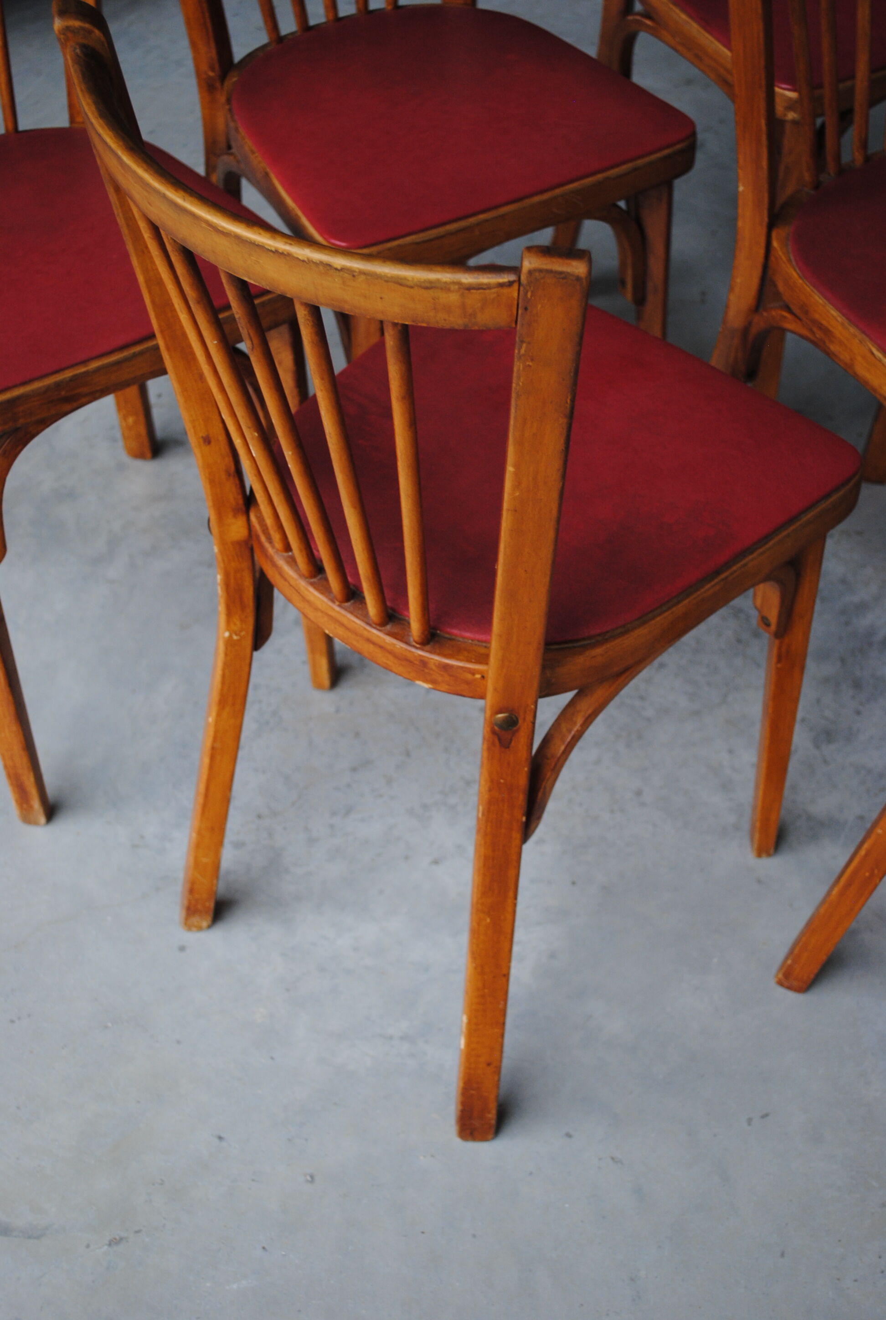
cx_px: 443
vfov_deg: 38.8
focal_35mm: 51
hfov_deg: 26.6
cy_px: 660
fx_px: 1874
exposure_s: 1/30
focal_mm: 34
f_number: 5
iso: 250
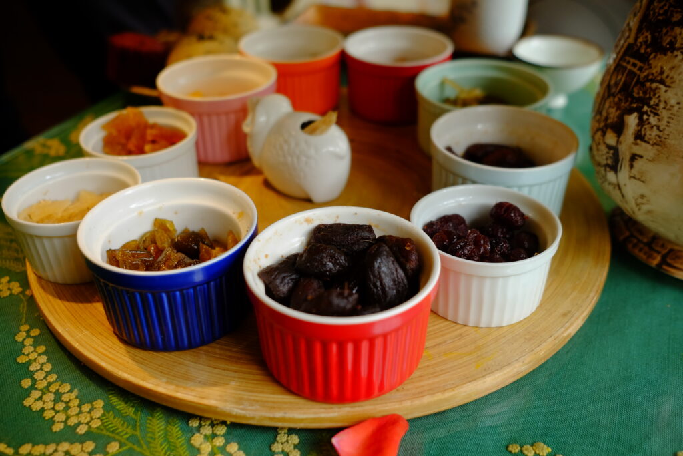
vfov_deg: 37.9
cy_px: 228
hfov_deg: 54.4
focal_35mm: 35
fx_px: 664
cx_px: 342
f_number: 3.2
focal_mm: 23
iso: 400
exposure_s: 1/150
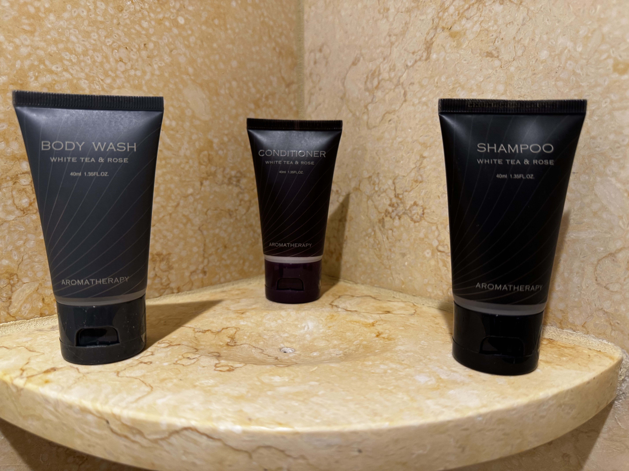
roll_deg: -0.2
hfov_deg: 71.6
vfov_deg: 56.8
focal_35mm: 24
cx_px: 314
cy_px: 236
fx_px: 436
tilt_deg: -9.1
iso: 320
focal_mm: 6.76
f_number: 1.78
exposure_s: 1/60
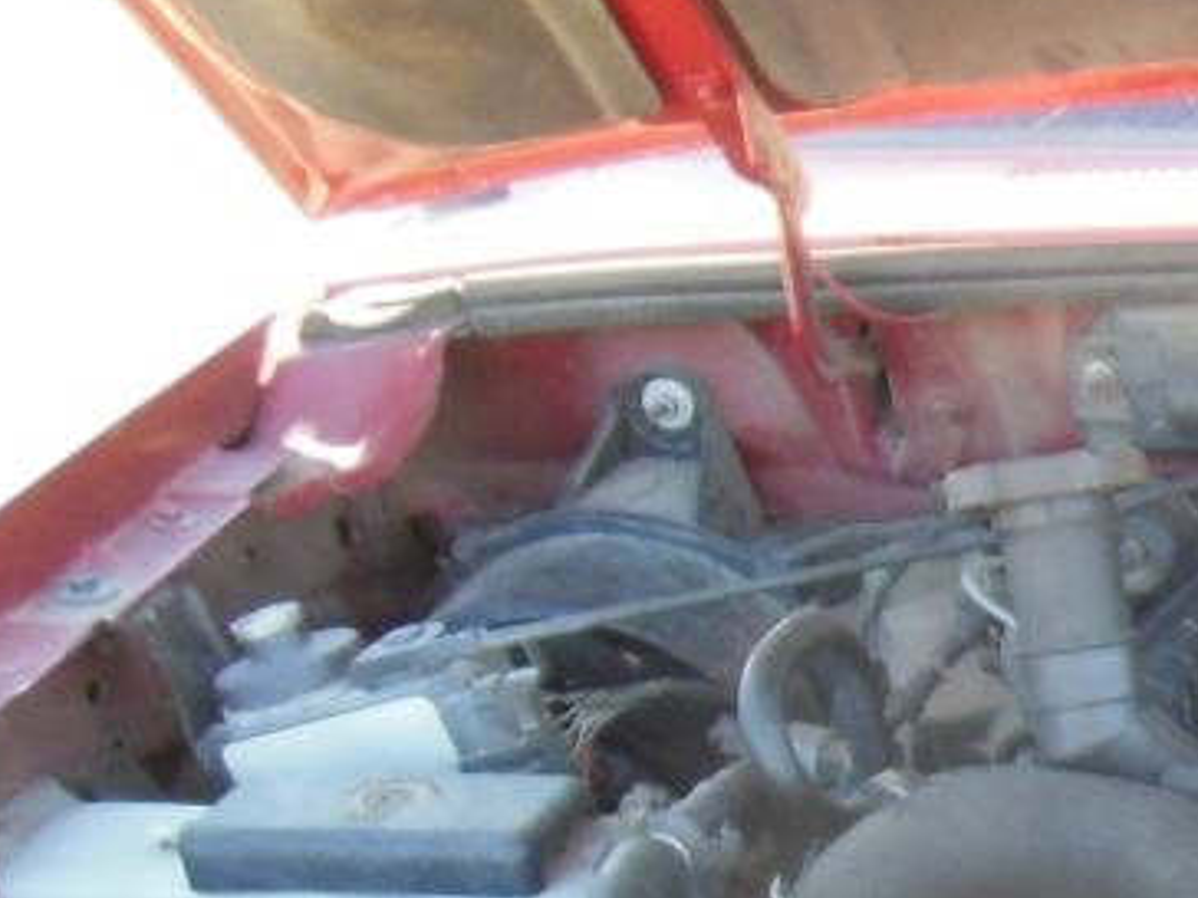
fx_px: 3046
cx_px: 1909
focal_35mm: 88
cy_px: 1220
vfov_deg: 15.8
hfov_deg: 18.9
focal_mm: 4.5
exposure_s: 1/200
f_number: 3.2
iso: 400
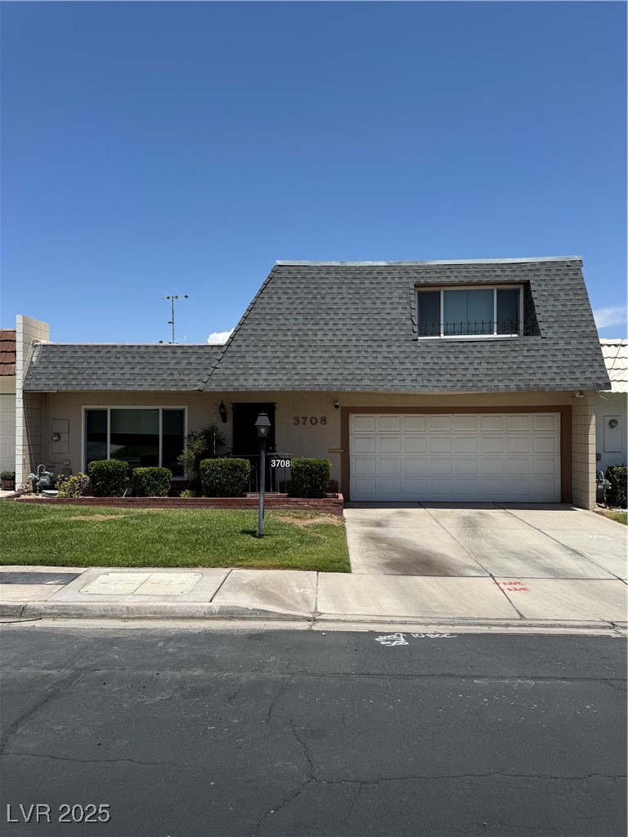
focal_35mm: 24
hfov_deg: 56.8
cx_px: 314
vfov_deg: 71.6
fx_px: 581
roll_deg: +0.0
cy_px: 418
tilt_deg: +1.4
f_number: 1.78
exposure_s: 1/5814
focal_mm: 6.76
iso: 80
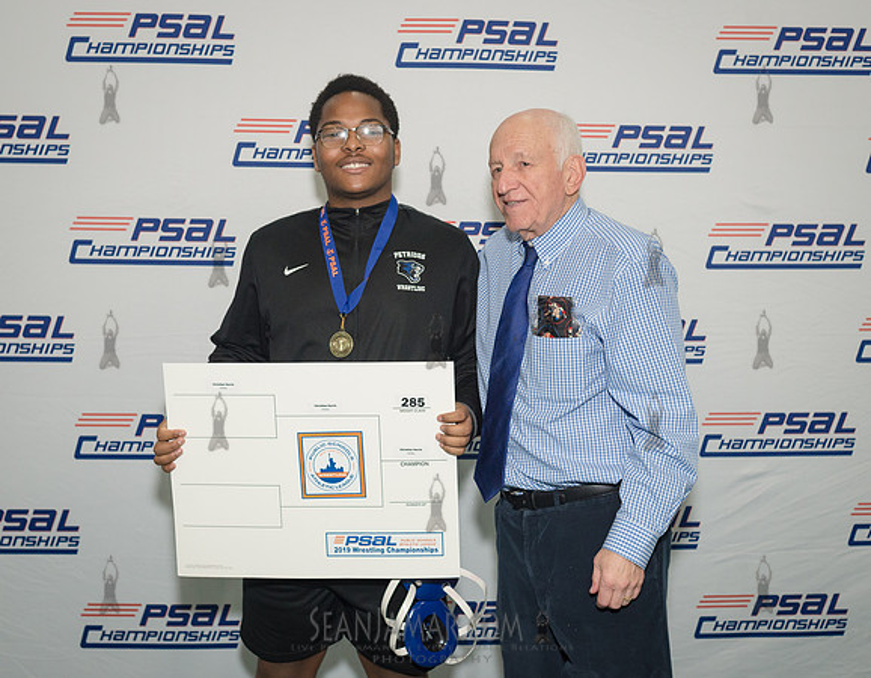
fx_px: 1111
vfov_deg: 33.9
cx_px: 415
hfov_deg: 42.8
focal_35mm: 44
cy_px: 321
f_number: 5
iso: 1600
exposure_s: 1/250
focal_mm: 35
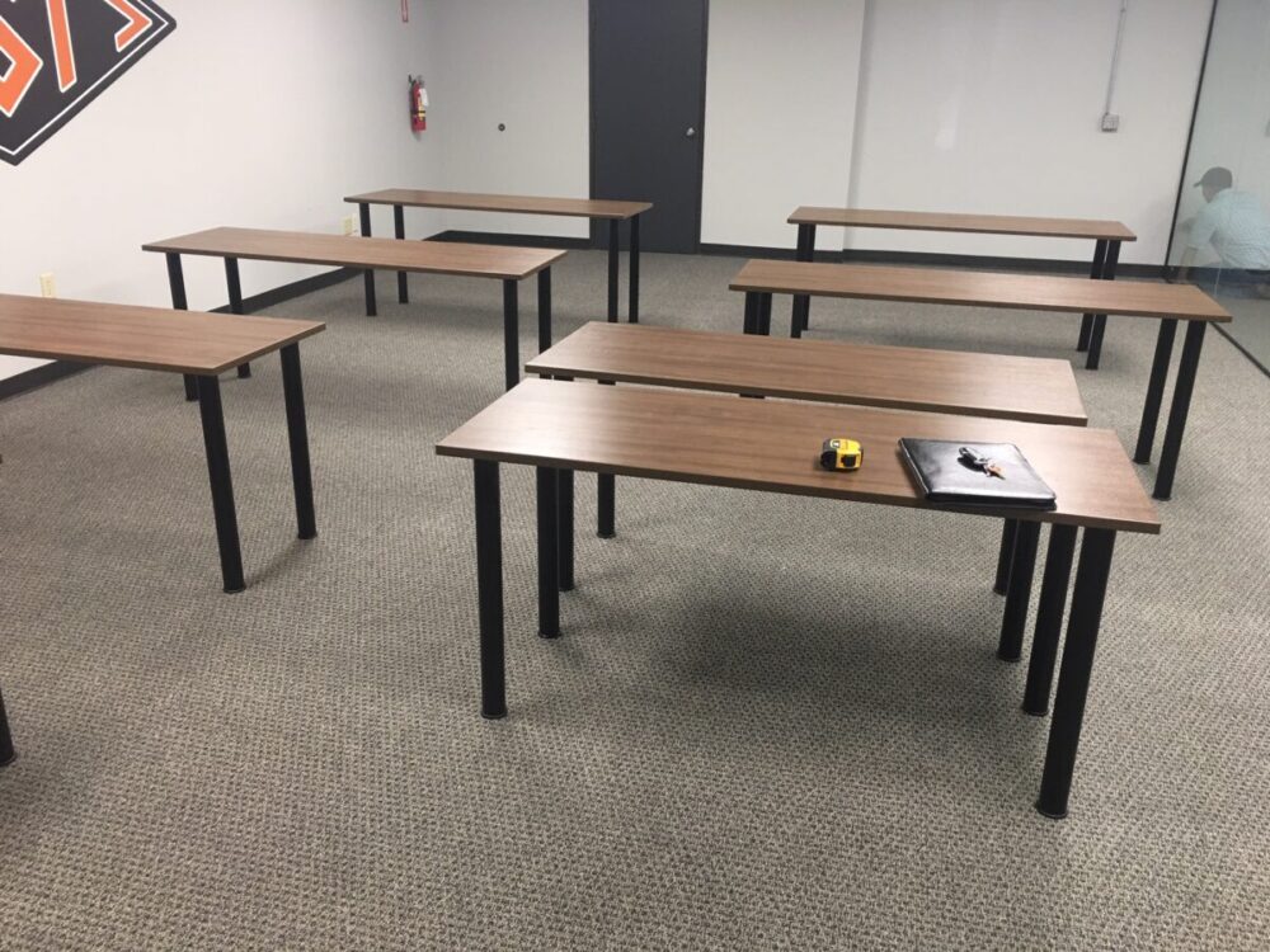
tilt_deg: -19.4
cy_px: 476
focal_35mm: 29
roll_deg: -1.4
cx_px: 635
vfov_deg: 48.2
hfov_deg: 61.7
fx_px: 1064
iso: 50
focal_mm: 4.15
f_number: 2.2
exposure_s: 1/15
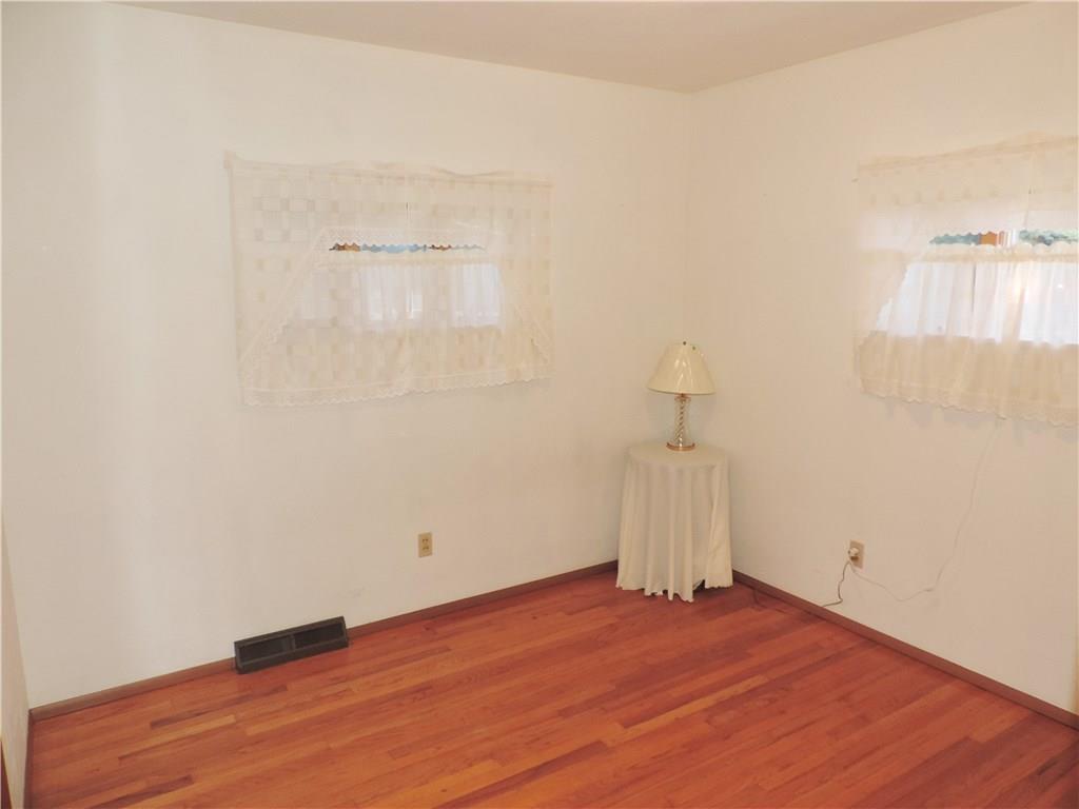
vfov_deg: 56.8
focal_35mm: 24
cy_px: 404
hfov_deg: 71.6
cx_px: 540
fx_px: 748
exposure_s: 1/30
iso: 200
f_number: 3
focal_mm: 4.3
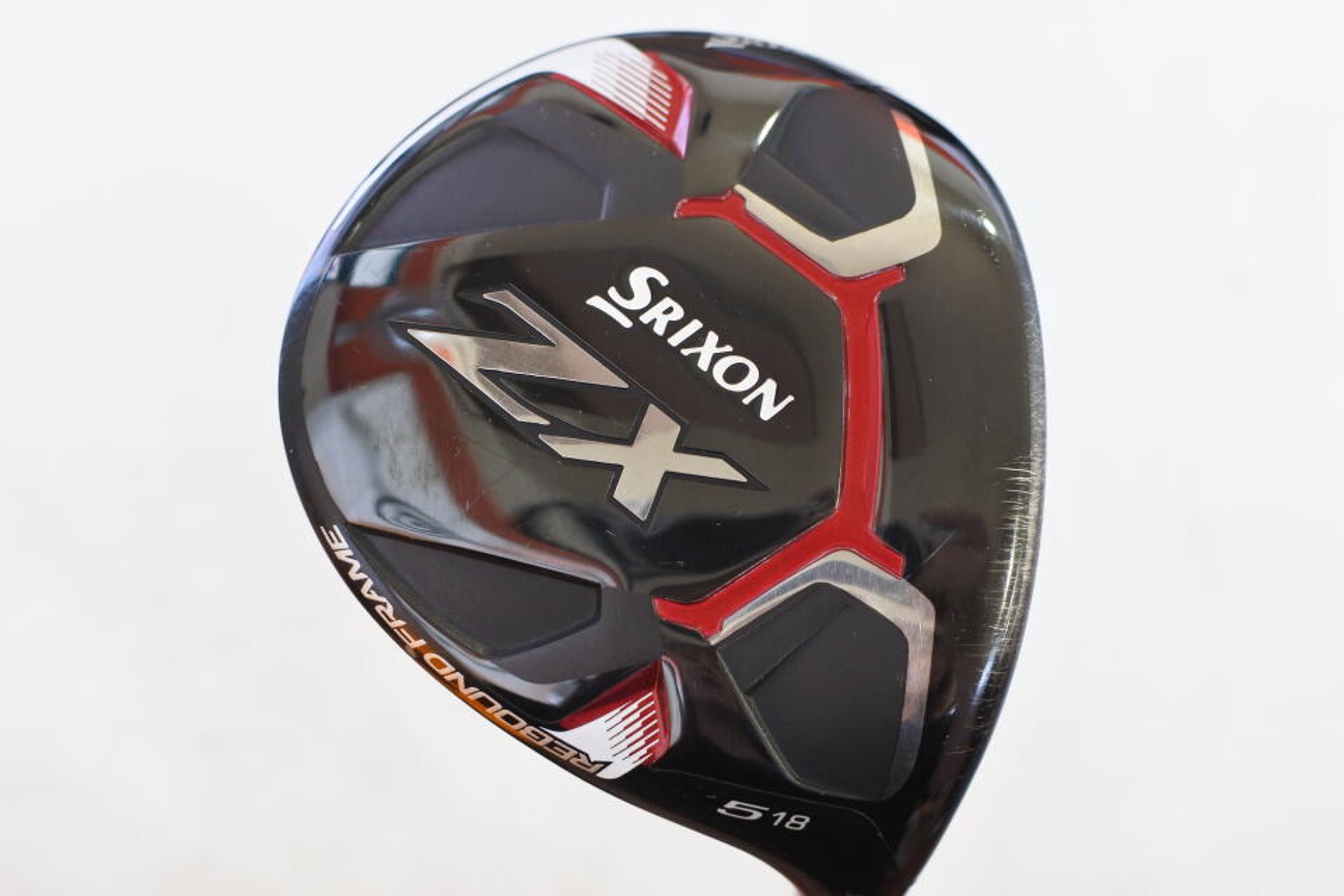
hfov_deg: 40.3
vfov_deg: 27.5
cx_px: 672
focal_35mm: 49
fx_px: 1829
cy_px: 448
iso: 800
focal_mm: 18.5
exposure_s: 1/125
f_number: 2.8
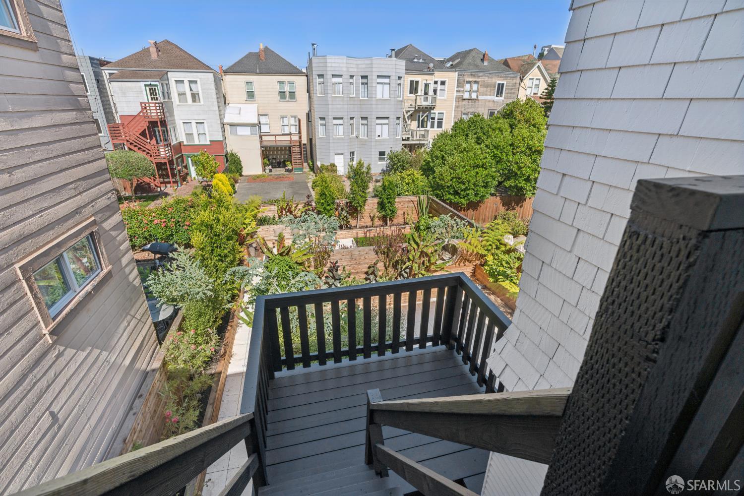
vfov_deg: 70.4
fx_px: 351
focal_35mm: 17
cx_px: 372
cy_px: 248
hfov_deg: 93.3
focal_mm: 17
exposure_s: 1/400
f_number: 8
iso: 400
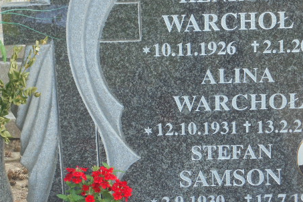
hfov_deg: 16.8
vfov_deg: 11.2
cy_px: 83
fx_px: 1027
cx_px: 183
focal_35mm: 122
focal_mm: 14.9
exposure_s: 1/30
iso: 100
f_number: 6.7
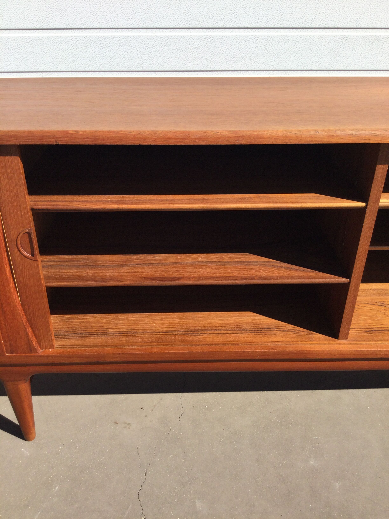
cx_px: 194
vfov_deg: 58.4
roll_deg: -1.0
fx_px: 464
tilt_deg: -32.1
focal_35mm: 31
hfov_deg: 45.4
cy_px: 260
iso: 25
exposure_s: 1/981
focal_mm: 3.3
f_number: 2.4
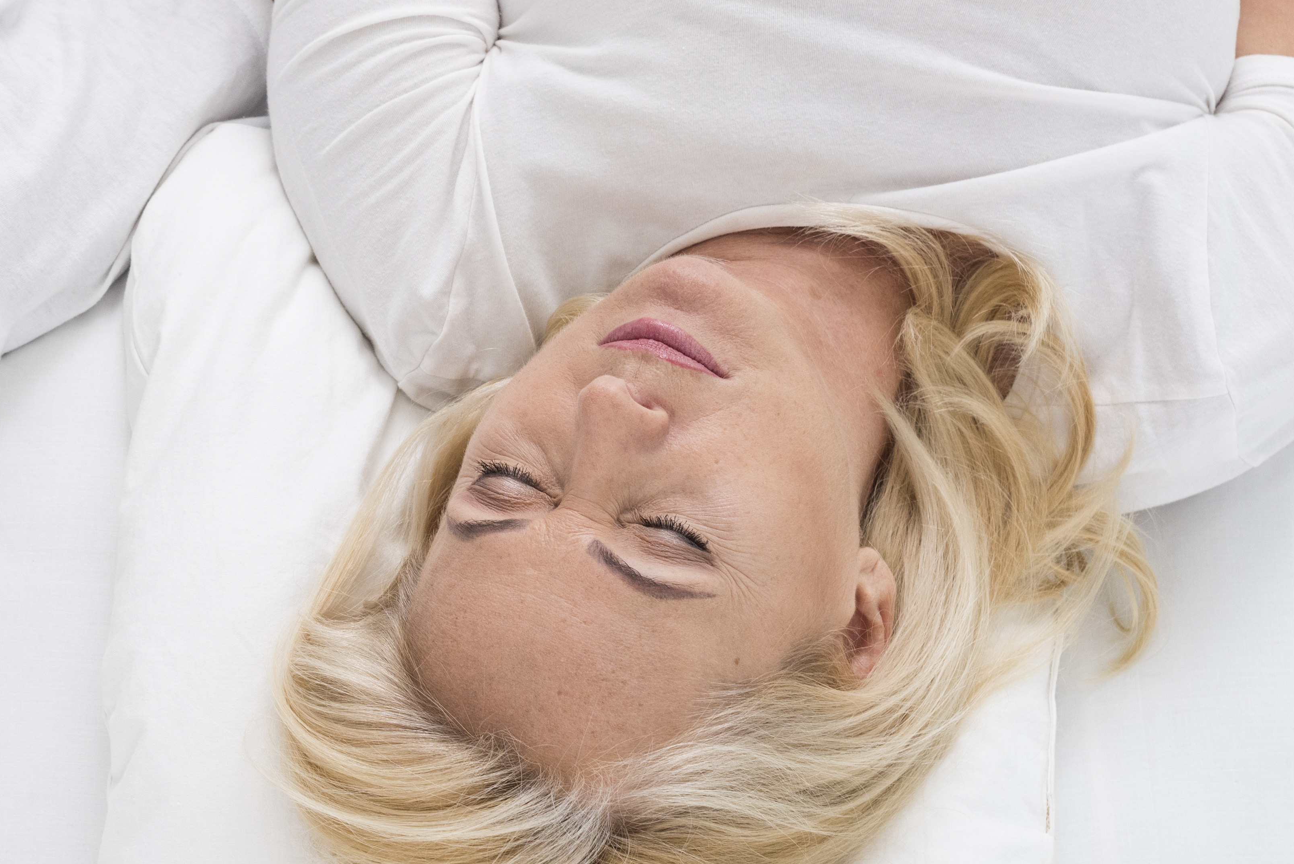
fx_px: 4099
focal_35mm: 114
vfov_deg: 12.0
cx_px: 142
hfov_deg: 17.7
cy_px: 200
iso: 200
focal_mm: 50
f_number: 5.6
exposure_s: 1/160
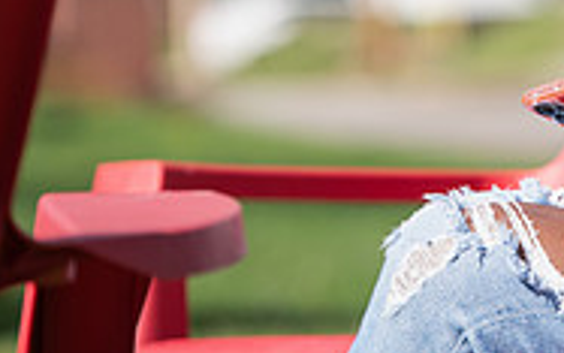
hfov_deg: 4.1
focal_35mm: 507
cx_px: 790
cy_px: -176
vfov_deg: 2.6
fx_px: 7795
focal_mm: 160
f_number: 4
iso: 160
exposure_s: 1/800
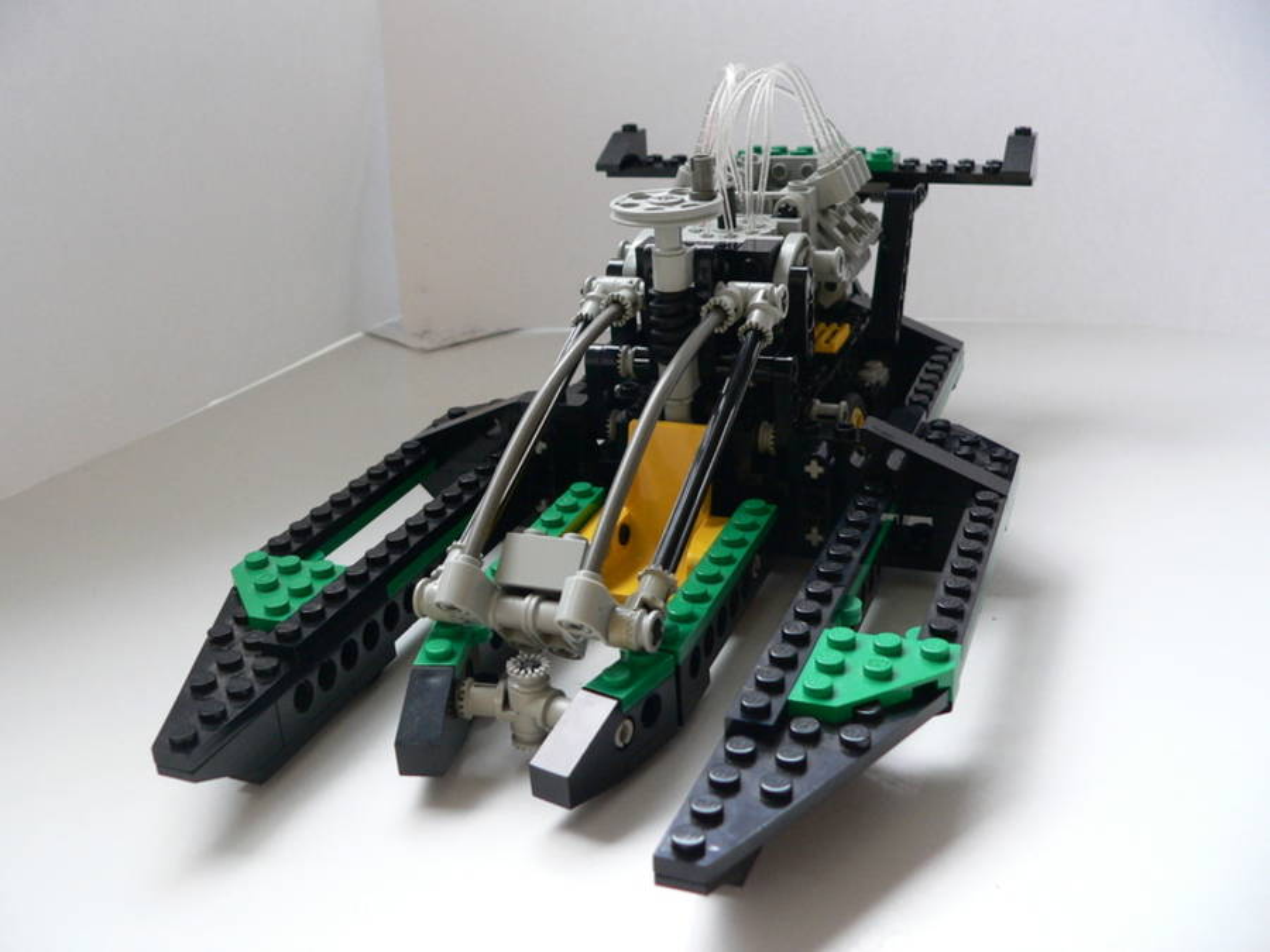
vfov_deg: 39.7
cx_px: 635
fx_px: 1321
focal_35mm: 36
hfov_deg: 51.4
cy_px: 476
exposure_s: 1/30
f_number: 2.8
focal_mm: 6
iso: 200
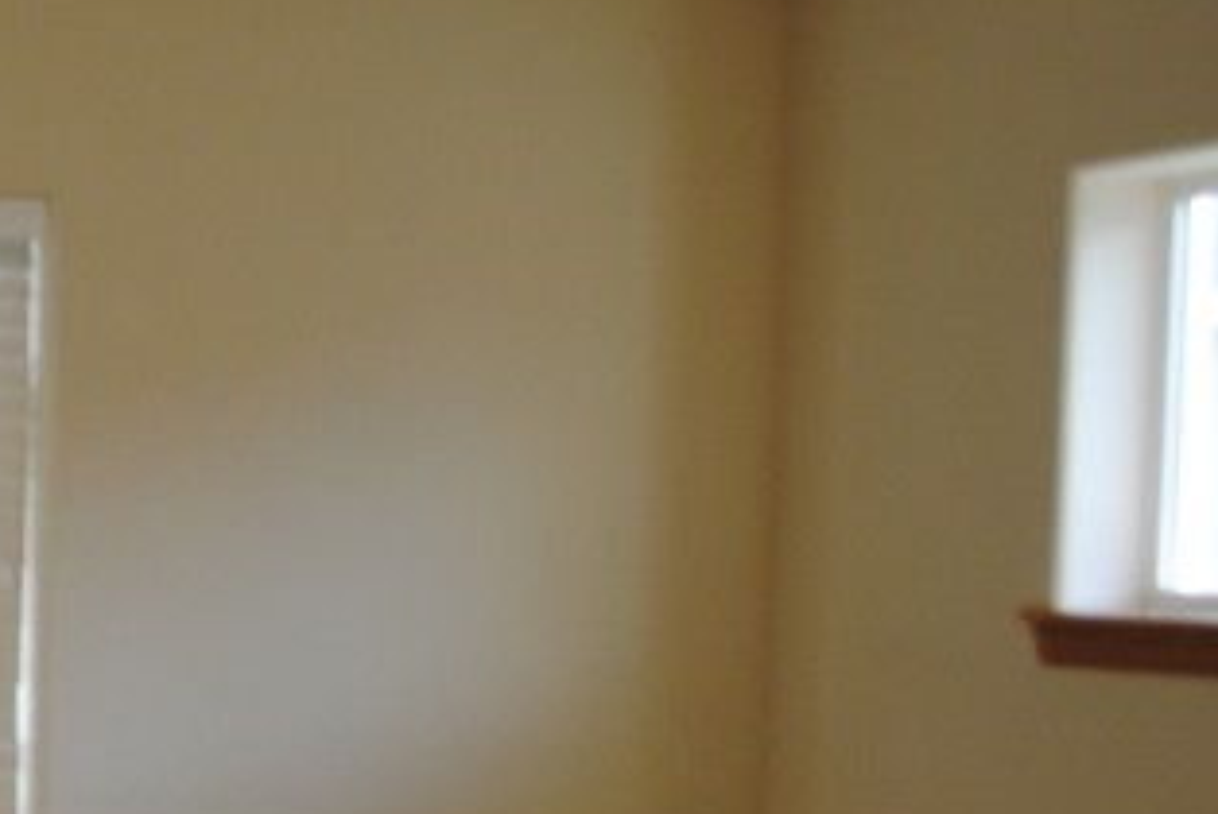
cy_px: 814
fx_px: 3149
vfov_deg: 14.5
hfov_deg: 19.0
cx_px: -650
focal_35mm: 93
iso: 200
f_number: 3.5
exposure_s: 1/50
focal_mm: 18
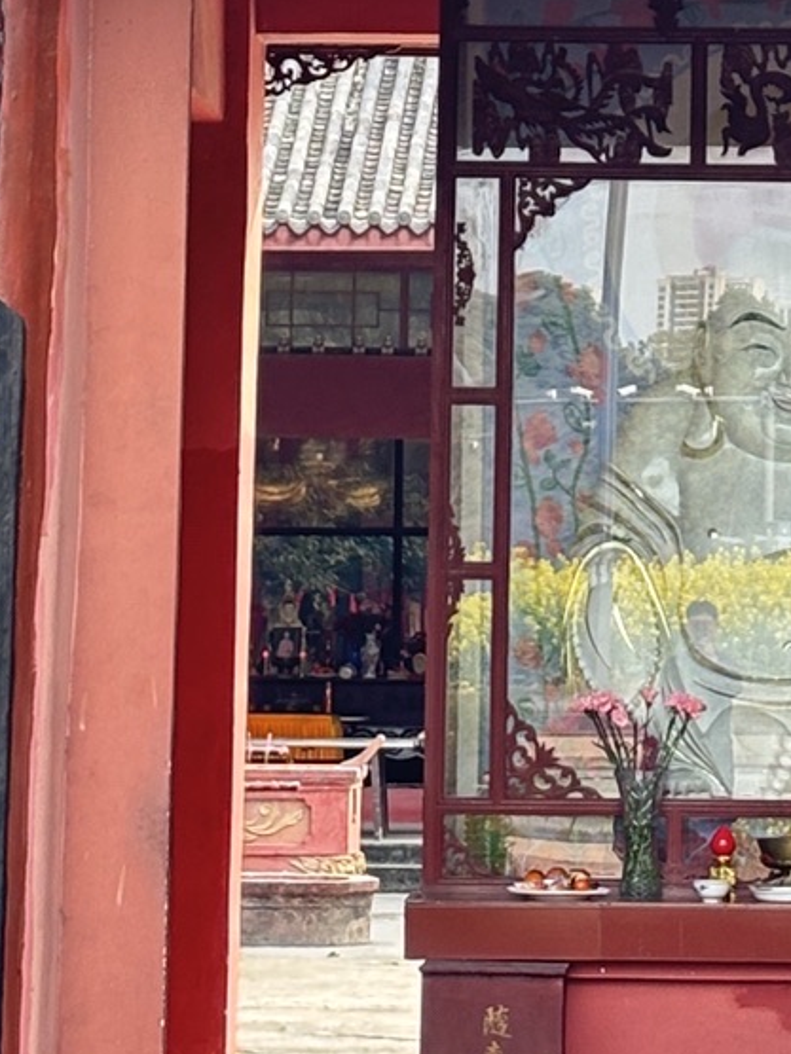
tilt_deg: +9.7
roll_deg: -0.6
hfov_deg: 7.9
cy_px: -360
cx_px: 607
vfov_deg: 10.3
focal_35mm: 187
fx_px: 5697
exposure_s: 1/133
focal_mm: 5.96
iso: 50
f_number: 1.6
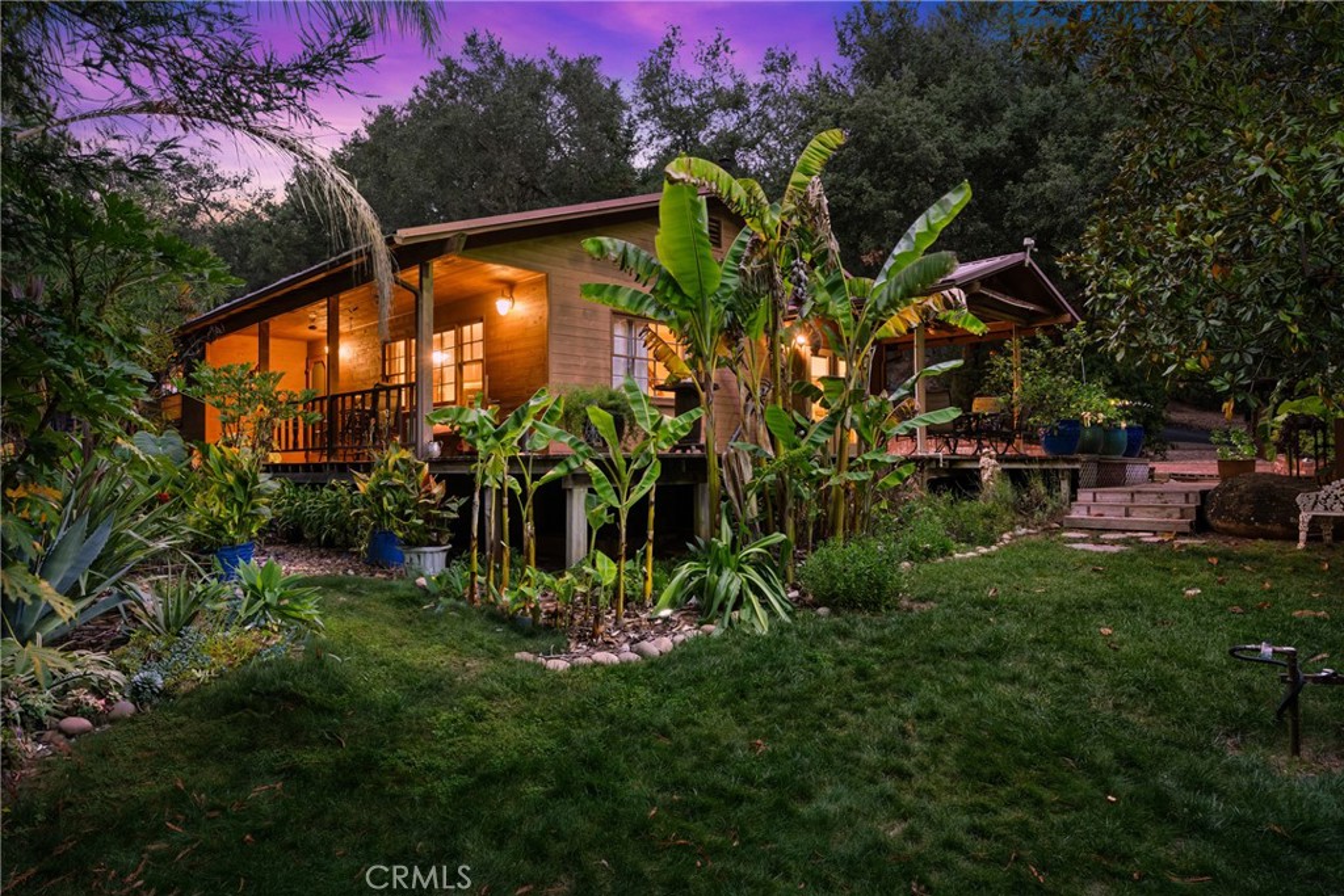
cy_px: 448
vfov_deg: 57.2
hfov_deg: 78.6
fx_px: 821
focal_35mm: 22
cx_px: 672
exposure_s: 15
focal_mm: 22
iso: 400
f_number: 8
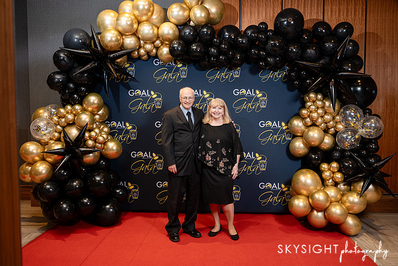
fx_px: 318
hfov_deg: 64.1
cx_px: 199
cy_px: 133
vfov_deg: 45.3
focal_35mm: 29
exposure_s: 1/200
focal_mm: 28
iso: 1000
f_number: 3.2
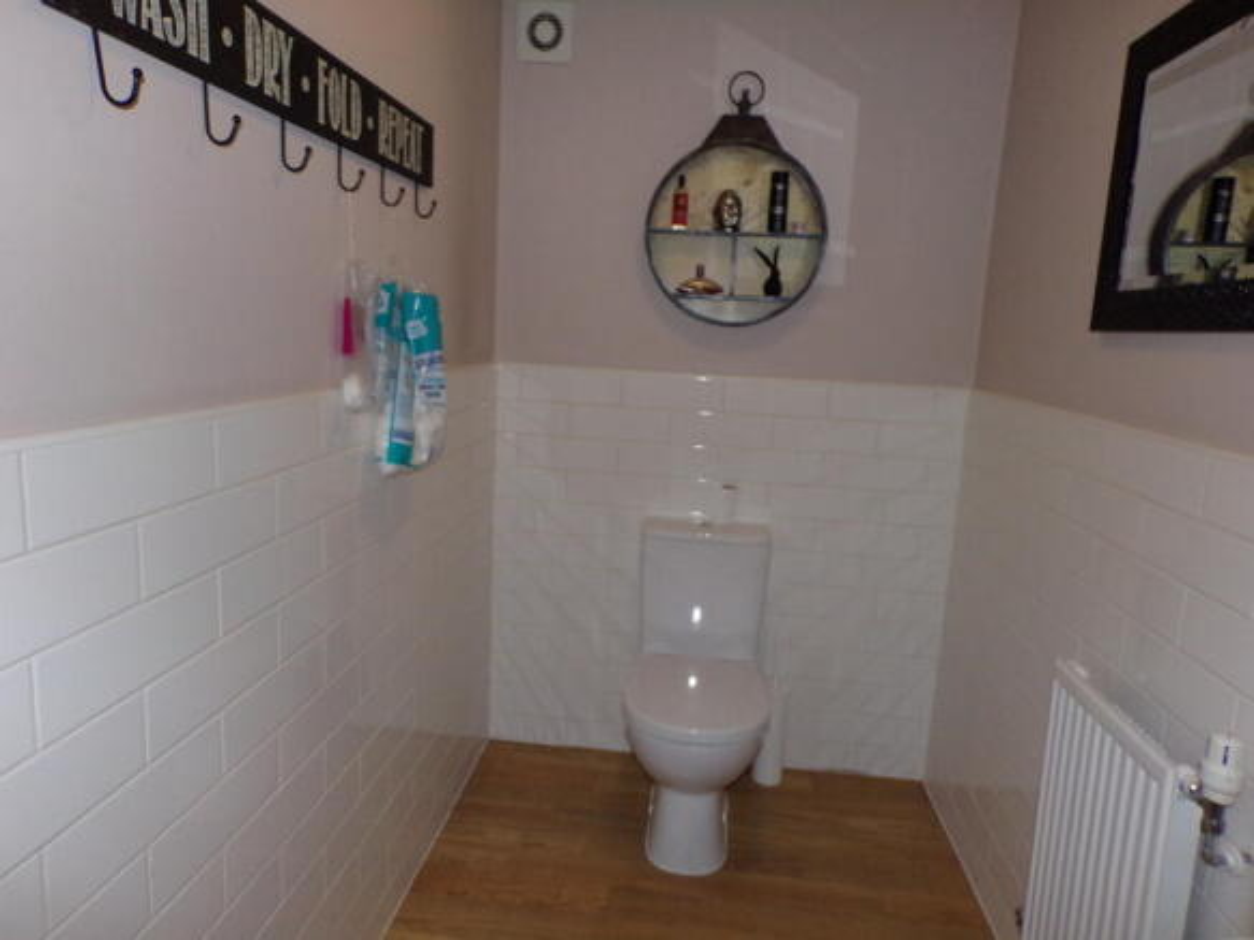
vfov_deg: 56.8
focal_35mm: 24
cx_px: 627
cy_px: 470
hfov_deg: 71.6
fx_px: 869
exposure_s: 1/60
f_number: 3
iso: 200
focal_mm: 4.3
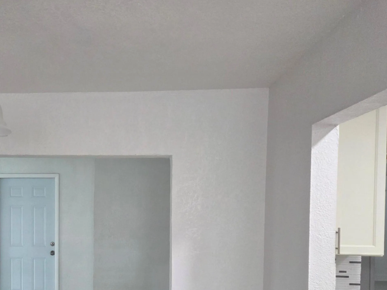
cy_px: 209
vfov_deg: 39.8
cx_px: 109
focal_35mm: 35
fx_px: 391
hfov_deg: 51.0
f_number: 1.8
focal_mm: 5.4
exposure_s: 1/120
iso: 400
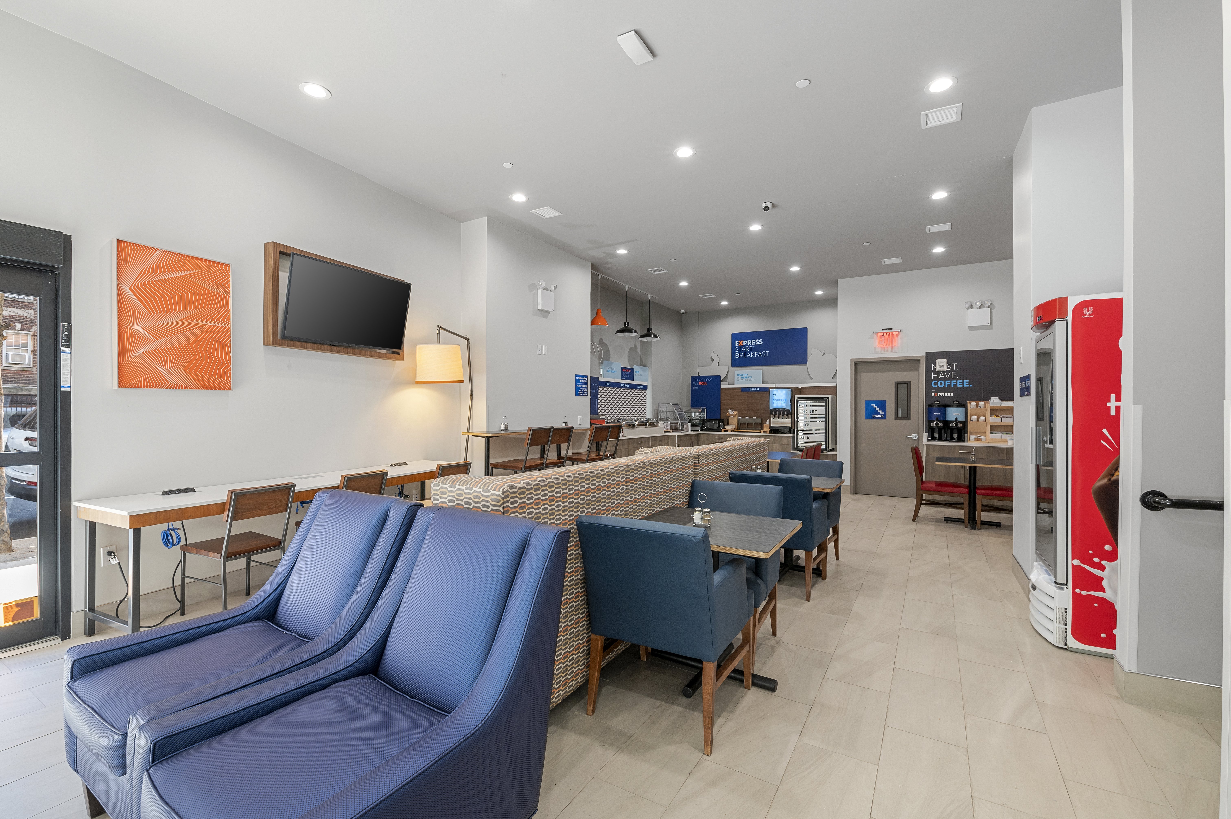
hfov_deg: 100.4
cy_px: 410
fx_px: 513
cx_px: 616
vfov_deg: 77.2
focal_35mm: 15
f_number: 8
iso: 500
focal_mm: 15
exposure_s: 1/13
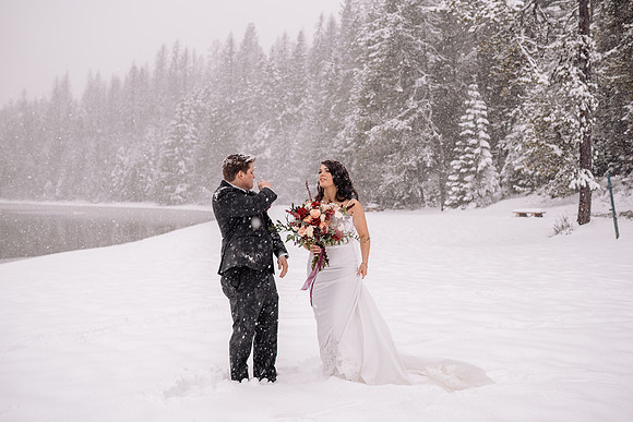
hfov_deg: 53.8
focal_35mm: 35
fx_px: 623
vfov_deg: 37.4
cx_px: 316
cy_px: 211
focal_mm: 35
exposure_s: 1/200
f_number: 2.5
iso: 100
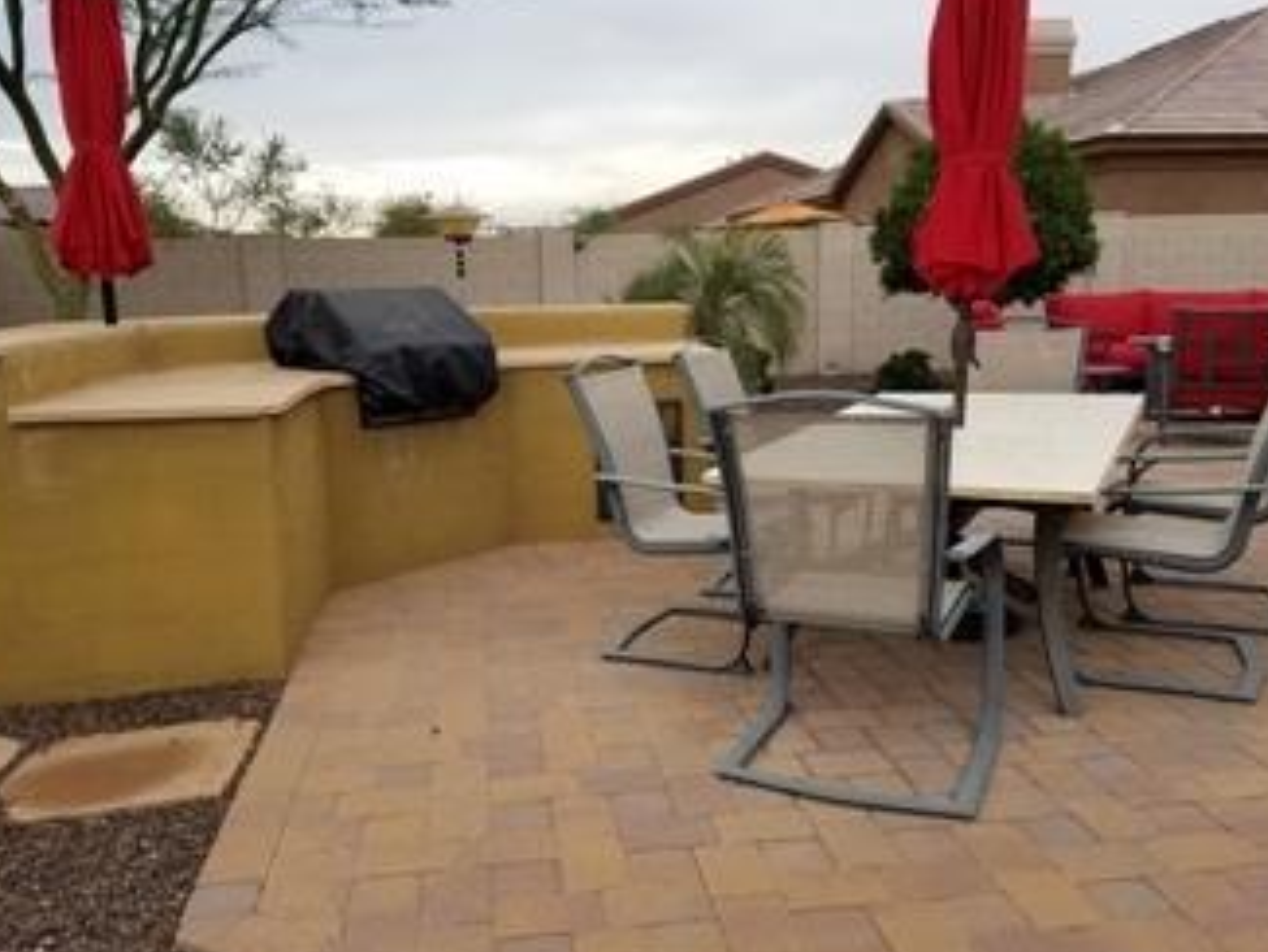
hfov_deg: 56.8
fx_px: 1173
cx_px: 601
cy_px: 476
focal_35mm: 32
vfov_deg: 44.2
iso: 50
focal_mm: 4.2
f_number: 1.7
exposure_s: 1/167
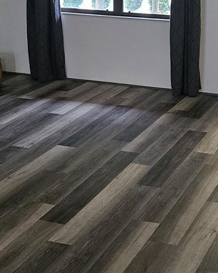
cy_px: 75
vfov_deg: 25.5
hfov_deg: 20.4
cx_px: 183
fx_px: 597
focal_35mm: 74
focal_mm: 5.4
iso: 640
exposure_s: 1/60
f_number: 1.8
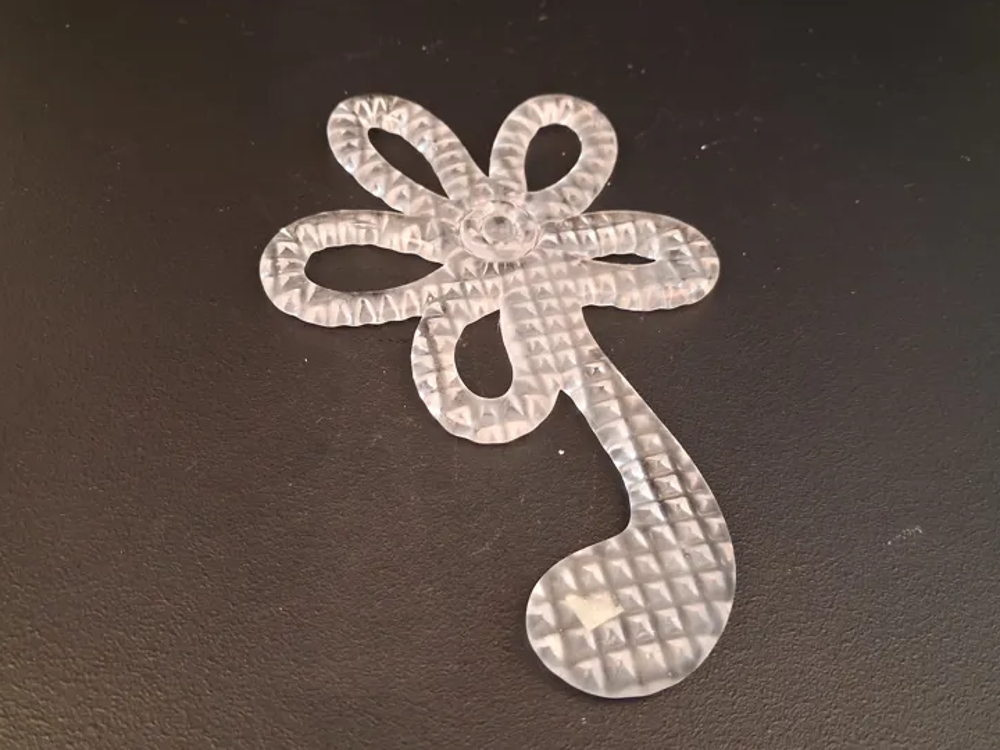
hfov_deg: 60.0
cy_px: 367
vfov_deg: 46.8
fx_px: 867
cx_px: 515
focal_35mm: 30
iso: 640
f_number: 1.8
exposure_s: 1/50
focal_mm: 4
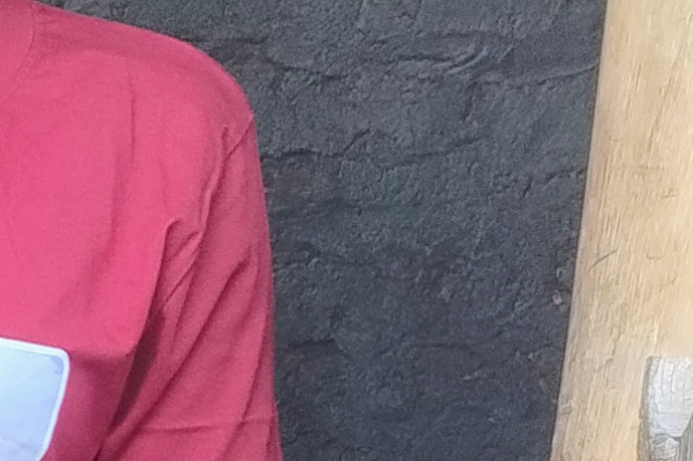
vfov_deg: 8.7
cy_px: 948
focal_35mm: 148
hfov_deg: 12.3
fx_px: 2848
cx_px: -672
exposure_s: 1/100
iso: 209
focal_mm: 5.56
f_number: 1.8
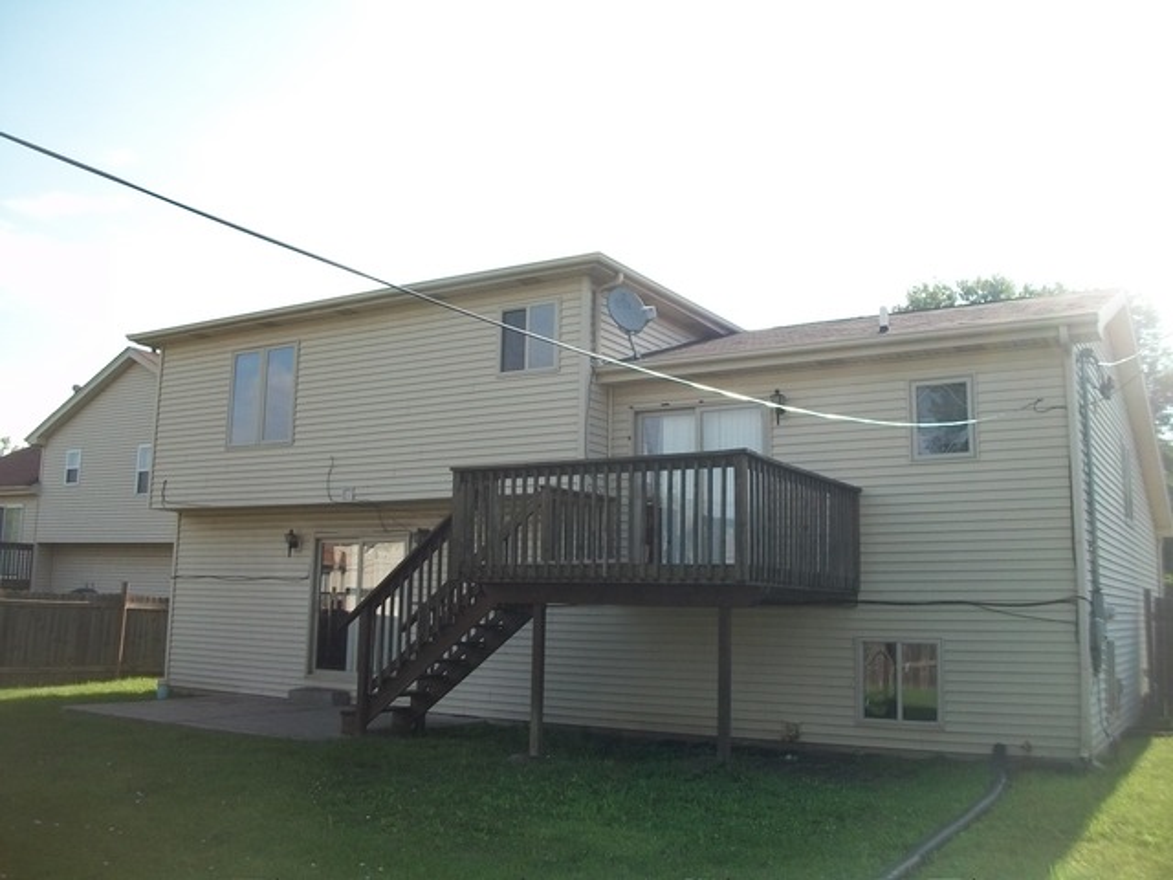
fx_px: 1084
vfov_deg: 44.2
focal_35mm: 32
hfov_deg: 56.8
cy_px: 440
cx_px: 586
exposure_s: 1/640
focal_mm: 5.7
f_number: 2.9
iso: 80
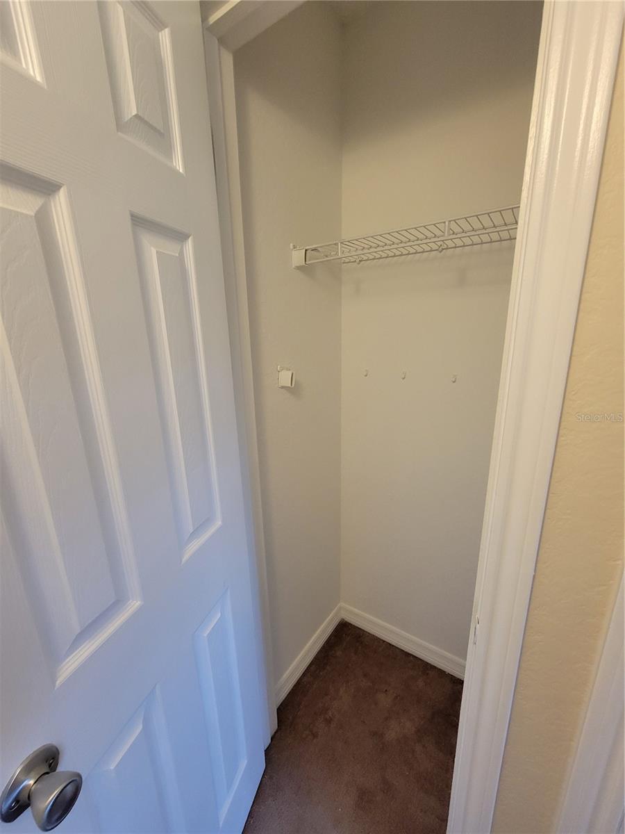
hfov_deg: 89.9
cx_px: 312
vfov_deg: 106.2
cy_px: 417
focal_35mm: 13
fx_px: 313
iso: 250
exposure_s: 1/60
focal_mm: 2.2
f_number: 2.2
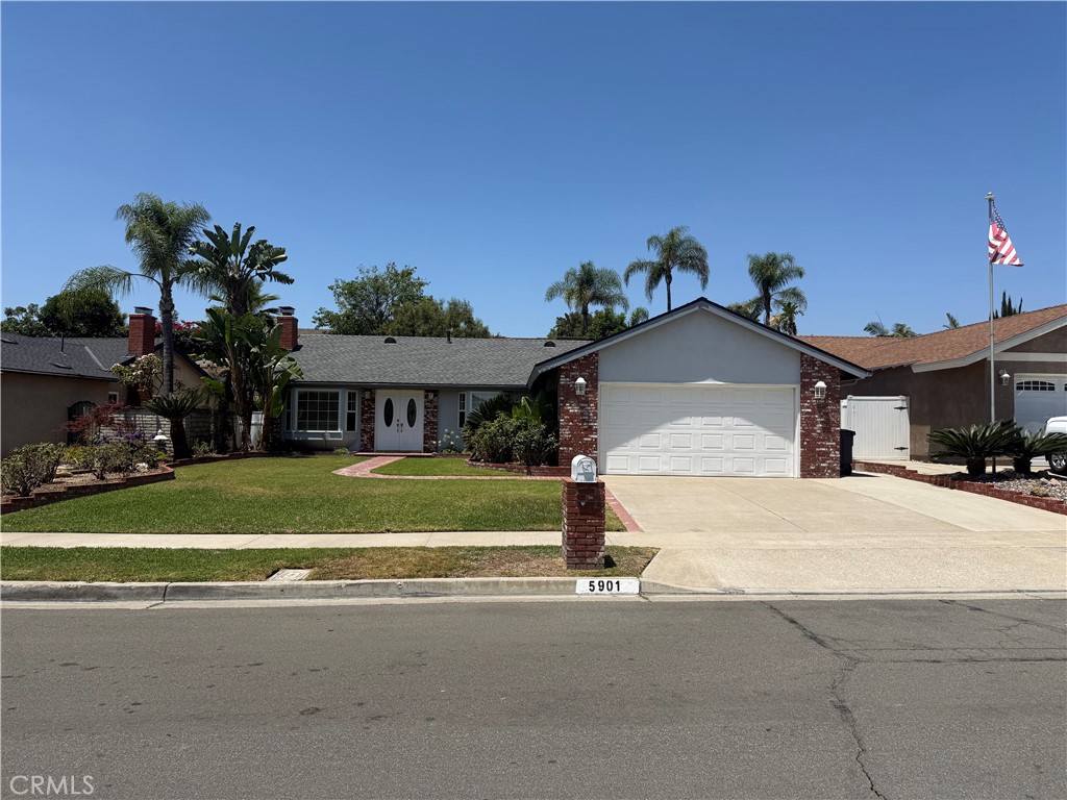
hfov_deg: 71.6
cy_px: 400
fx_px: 740
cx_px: 534
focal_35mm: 24
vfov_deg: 56.8
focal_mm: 6.76
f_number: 1.78
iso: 80
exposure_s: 1/6711
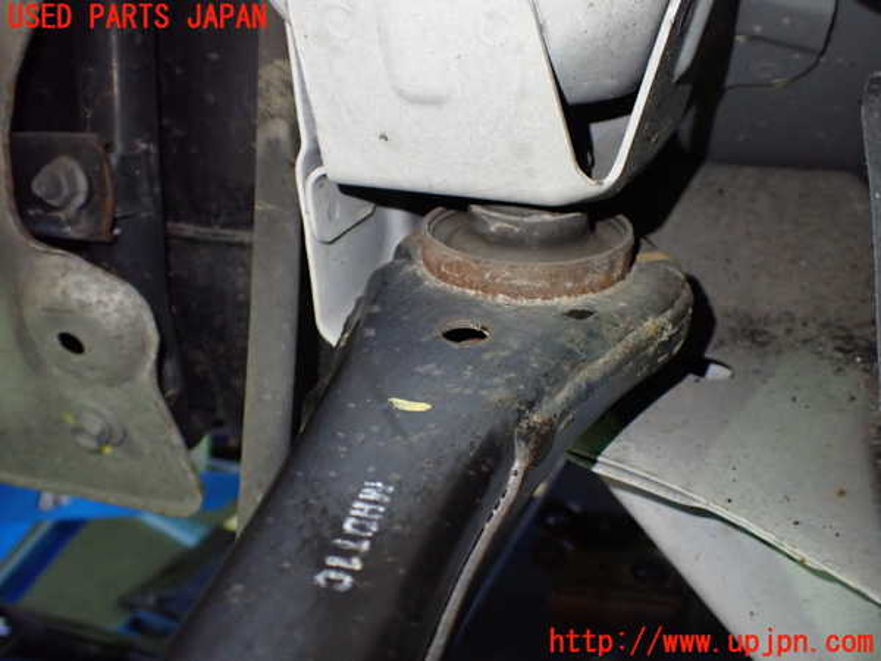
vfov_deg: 46.8
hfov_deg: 60.0
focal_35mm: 30
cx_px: 440
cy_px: 330
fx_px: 764
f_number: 2.3
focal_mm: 5.4
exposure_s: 1/60
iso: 800
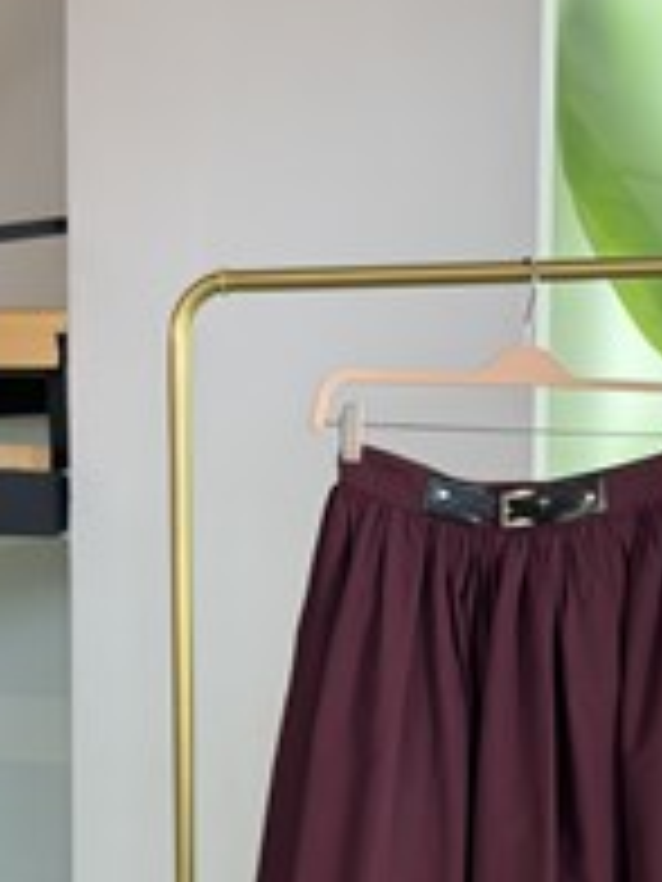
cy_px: 880
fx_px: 2575
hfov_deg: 14.6
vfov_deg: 18.9
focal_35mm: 101
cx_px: 477
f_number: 1.78
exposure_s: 1/223
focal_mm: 6.76
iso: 64
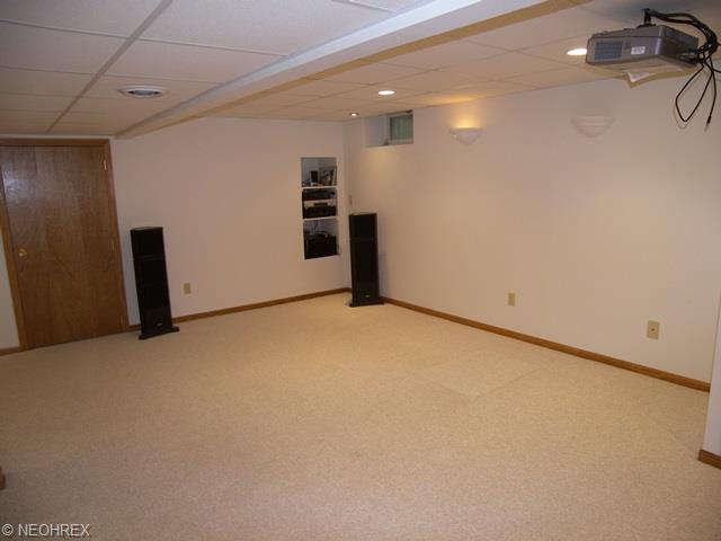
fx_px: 500
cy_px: 270
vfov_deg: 56.8
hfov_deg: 71.6
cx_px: 360
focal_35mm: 24
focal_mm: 5
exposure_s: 1/30
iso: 100
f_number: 2.8
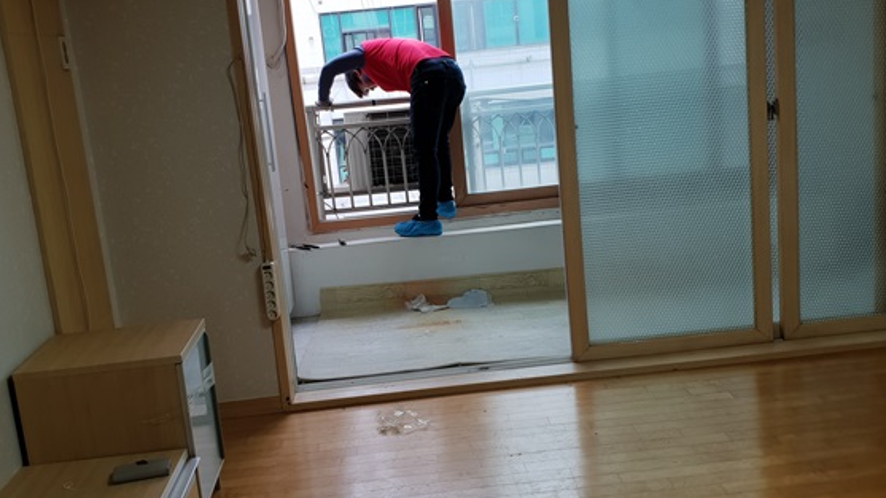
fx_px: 893
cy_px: 231
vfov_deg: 31.2
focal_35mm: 38
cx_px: 442
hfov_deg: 52.8
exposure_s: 1/60
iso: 64
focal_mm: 4.3
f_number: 2.4
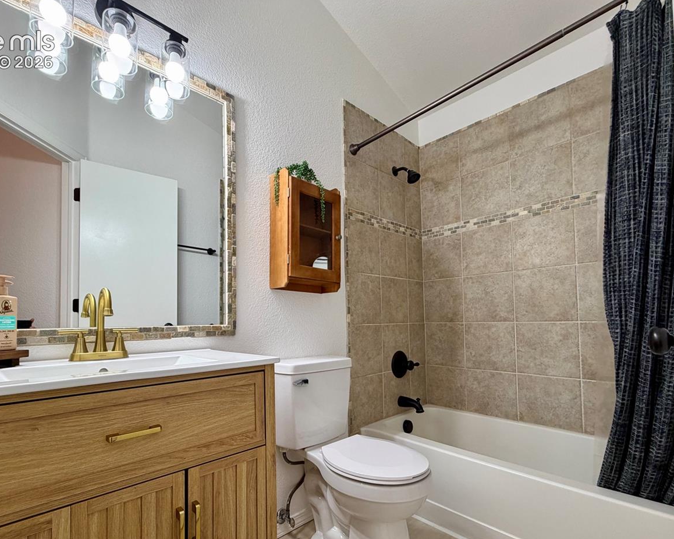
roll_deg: +1.0
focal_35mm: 17
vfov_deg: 76.5
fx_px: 339
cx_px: 314
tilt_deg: +2.5
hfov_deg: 89.5
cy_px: 310
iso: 160
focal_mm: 2.22
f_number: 2.2
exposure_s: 1/120
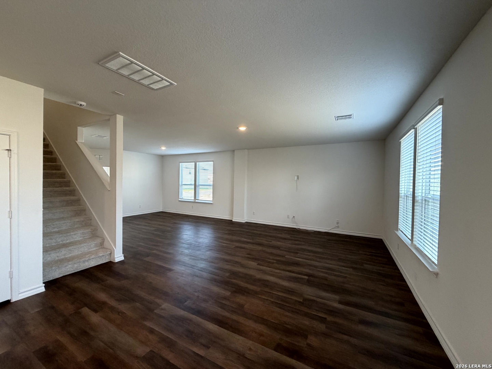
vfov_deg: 85.7
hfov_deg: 102.1
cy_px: 184
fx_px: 199
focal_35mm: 14
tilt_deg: -1.7
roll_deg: +0.5
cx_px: 246
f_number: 2.2
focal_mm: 2.22
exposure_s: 1/120
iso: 250
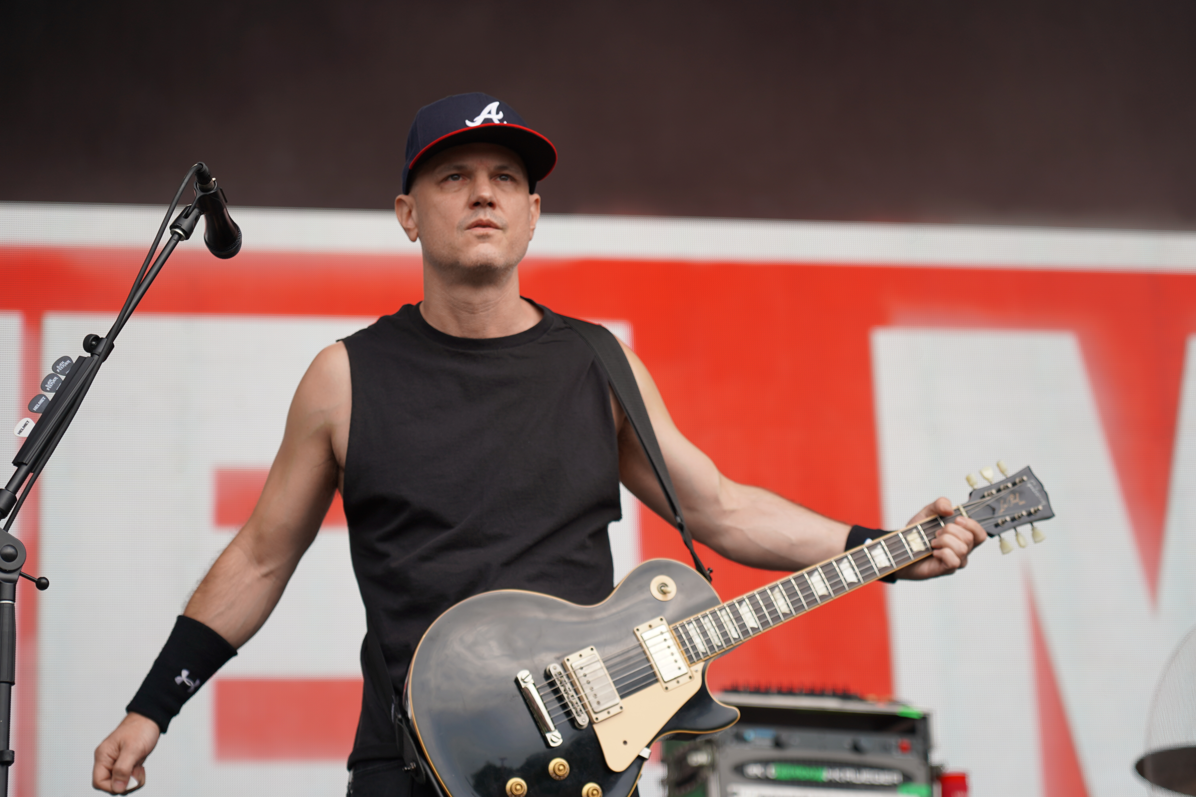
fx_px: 3488
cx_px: 598
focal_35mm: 105
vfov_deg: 13.0
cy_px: 398
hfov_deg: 19.5
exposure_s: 1/200
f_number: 4
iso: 100
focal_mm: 105
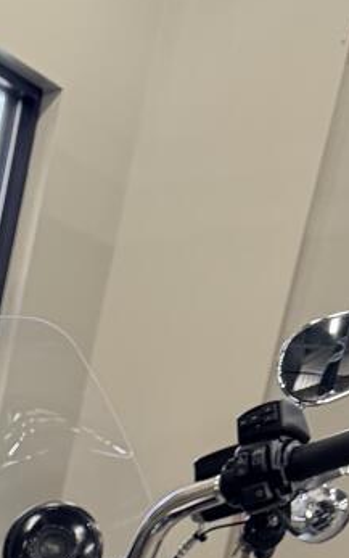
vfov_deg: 15.0
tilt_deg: -22.4
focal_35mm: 110
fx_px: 1673
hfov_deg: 10.5
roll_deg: -7.5
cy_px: 1156
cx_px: -437
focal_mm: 6.76
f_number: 1.78
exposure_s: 1/60
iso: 200
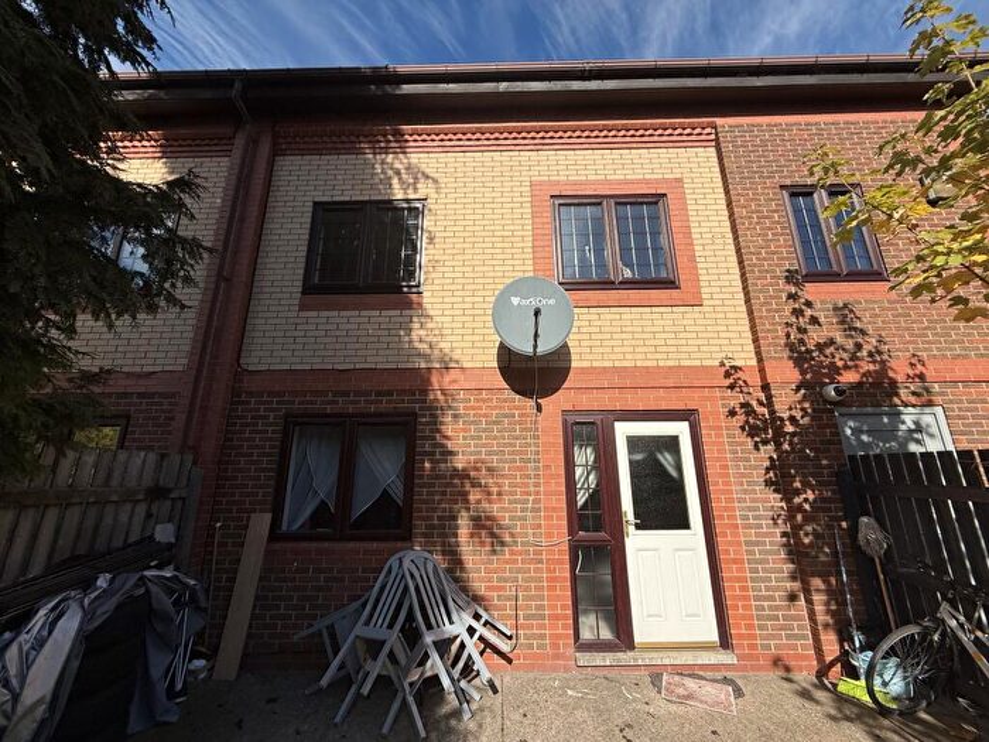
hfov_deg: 102.1
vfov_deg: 85.7
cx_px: 494
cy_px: 371
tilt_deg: +16.0
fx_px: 400
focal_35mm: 14
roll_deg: +0.3
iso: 50
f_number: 2.2
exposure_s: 1/2165
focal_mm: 2.22
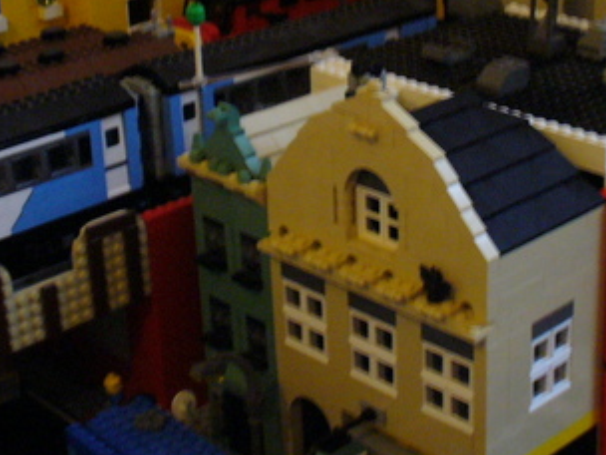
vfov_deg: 18.7
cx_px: 367
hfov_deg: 25.0
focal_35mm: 78
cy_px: 84
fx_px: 1365
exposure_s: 1/8
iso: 200
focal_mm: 6.1
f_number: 2.8
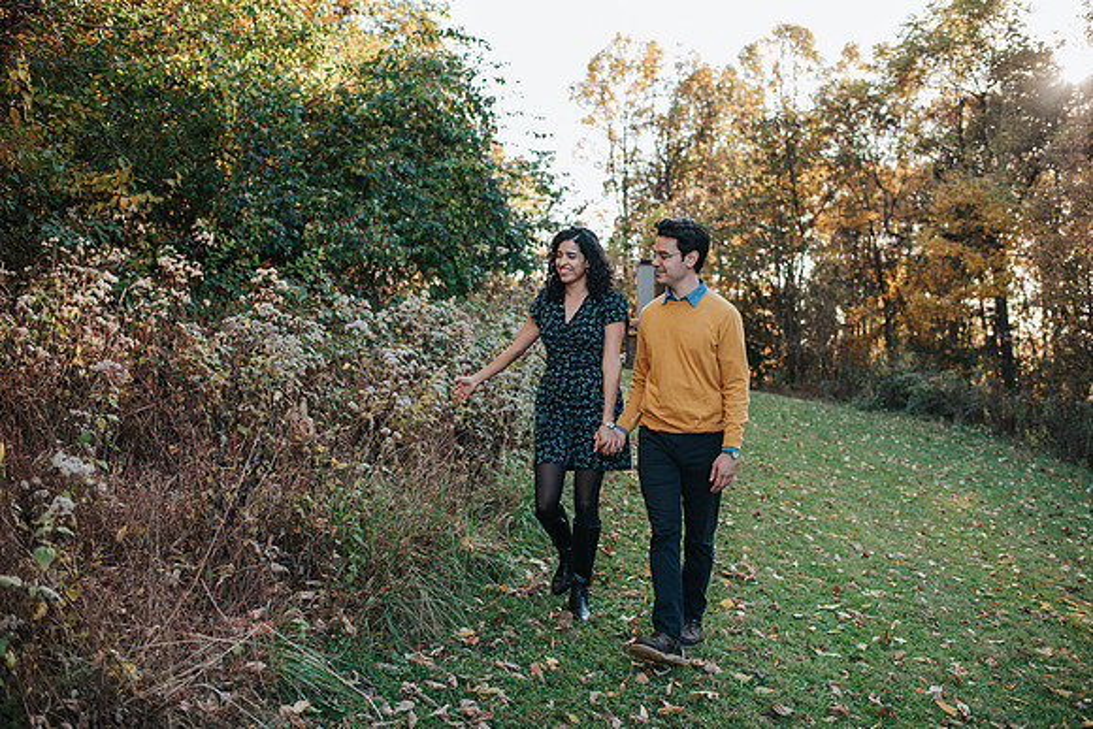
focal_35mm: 35
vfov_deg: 37.9
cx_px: 546
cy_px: 364
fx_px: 1063
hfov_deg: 54.4
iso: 640
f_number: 3.2
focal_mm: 35
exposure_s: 1/640
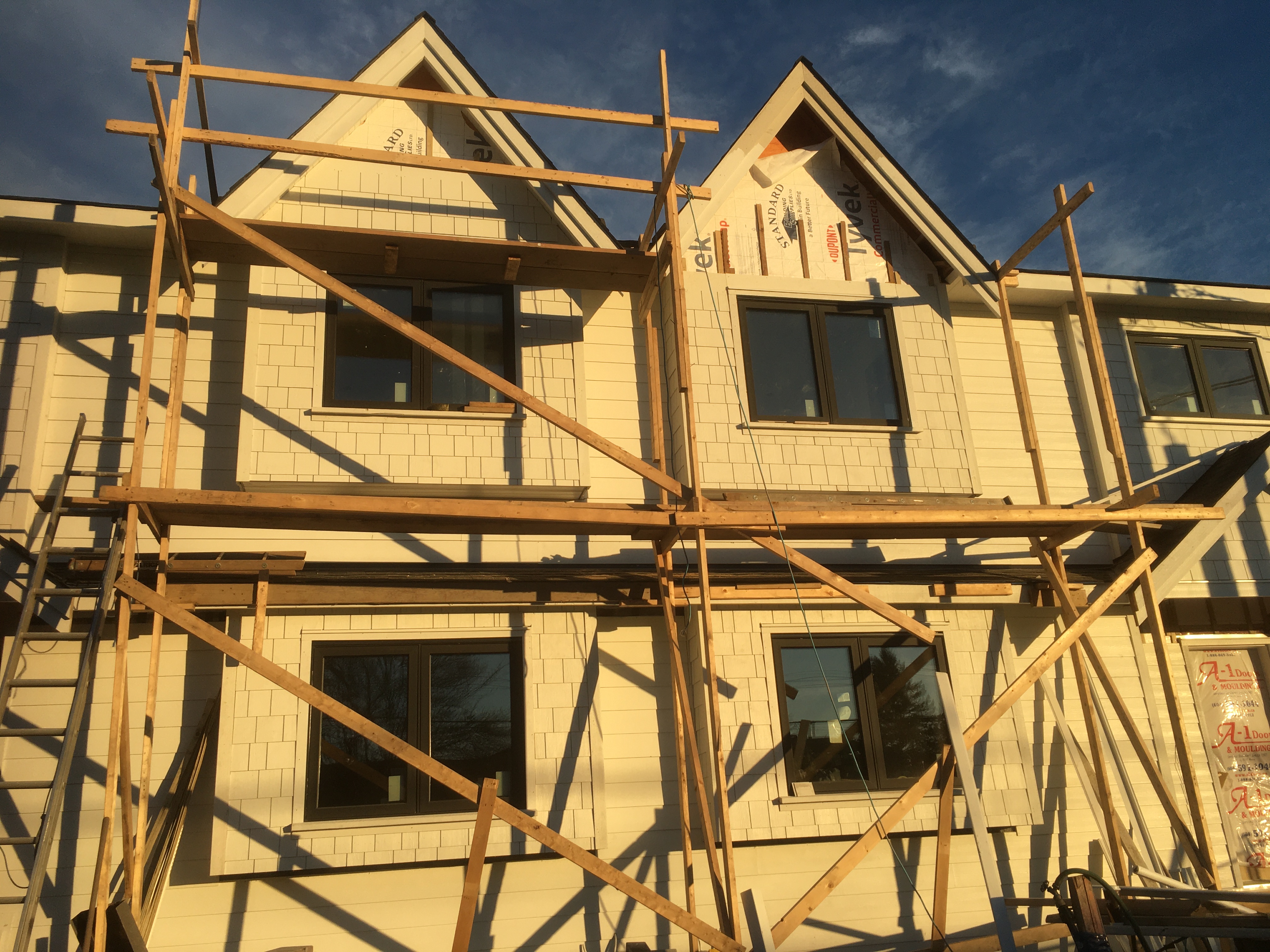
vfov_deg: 48.2
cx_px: 635
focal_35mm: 29
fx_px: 1064
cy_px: 476
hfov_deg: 61.7
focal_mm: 4.15
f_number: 2.2
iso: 25
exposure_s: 1/1304
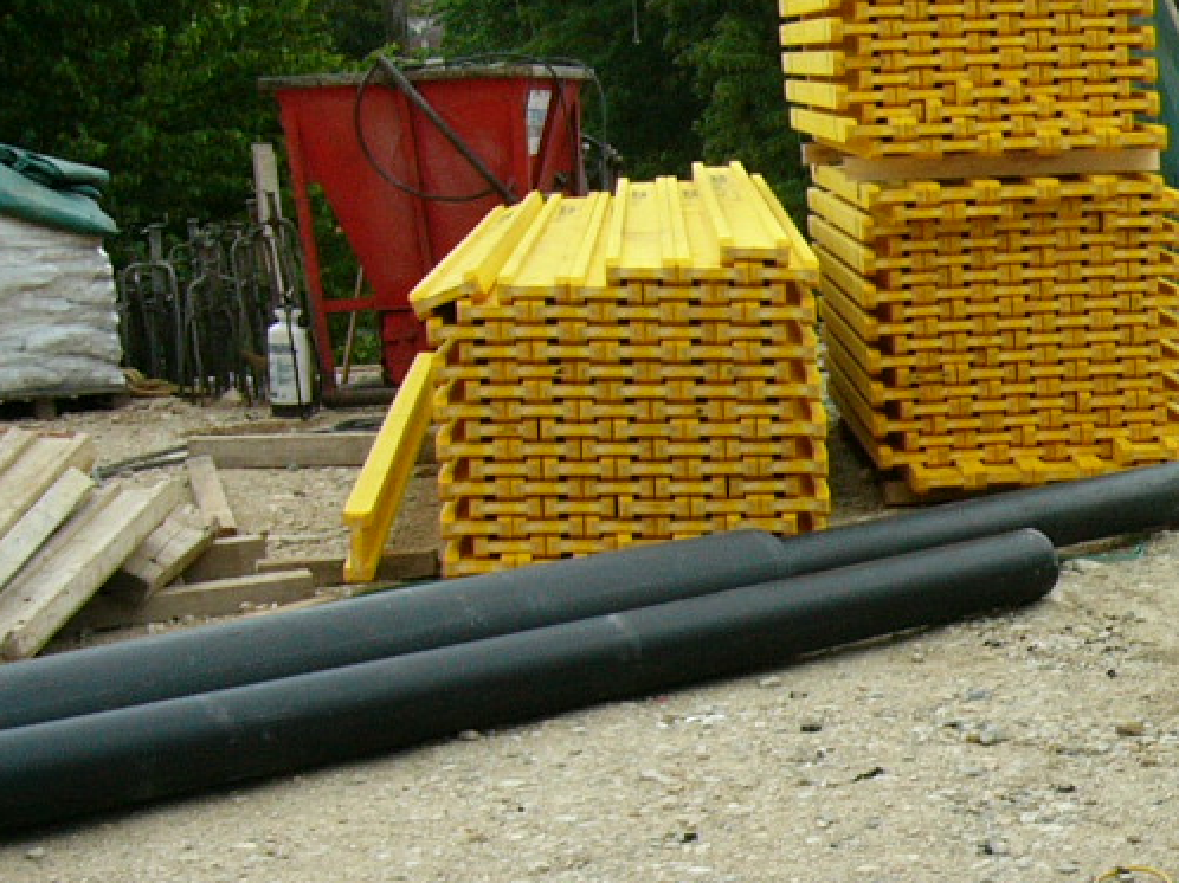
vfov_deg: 16.2
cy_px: 748
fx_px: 3064
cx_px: 1418
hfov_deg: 20.4
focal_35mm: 90
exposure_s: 1/100
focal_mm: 5.8
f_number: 8
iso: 100
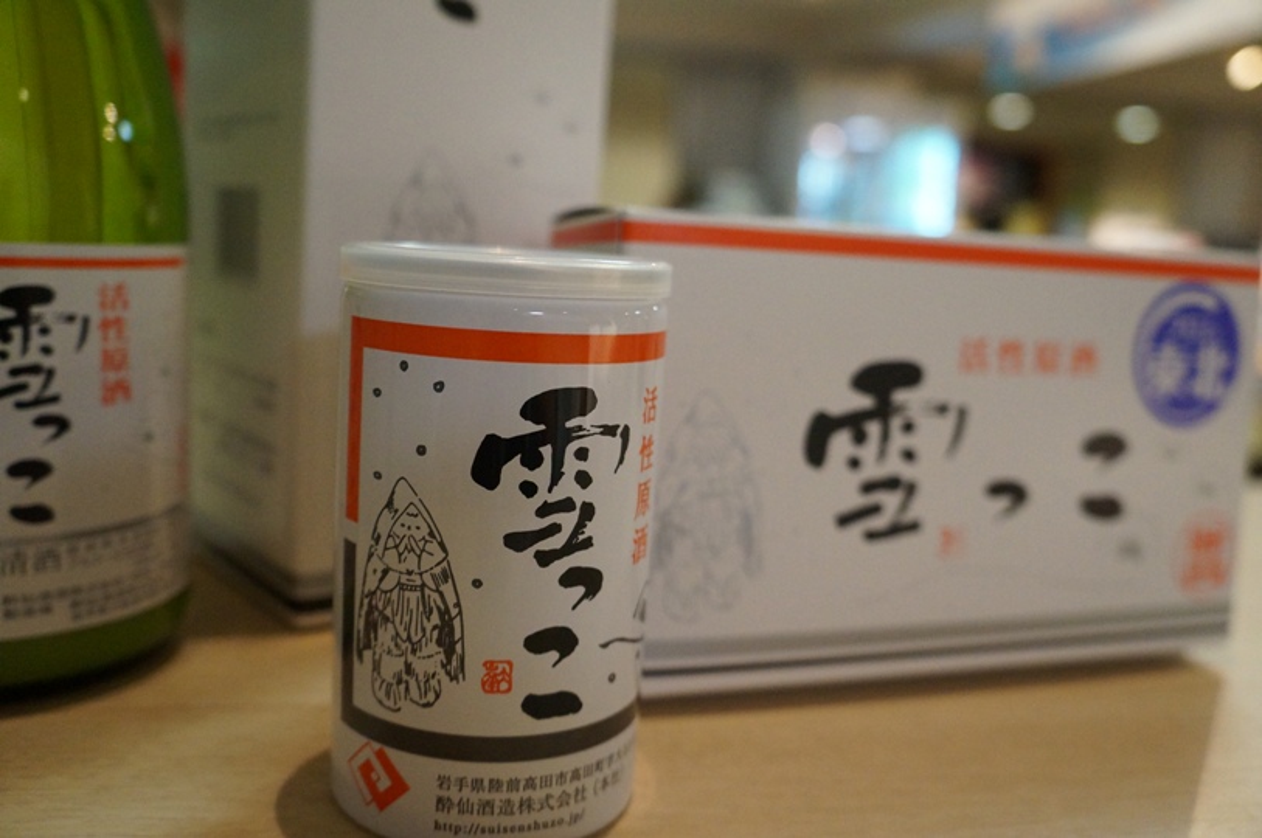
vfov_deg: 43.5
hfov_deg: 62.0
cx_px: 631
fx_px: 1050
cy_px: 419
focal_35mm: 30
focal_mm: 20
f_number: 4
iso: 3200
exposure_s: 1/160
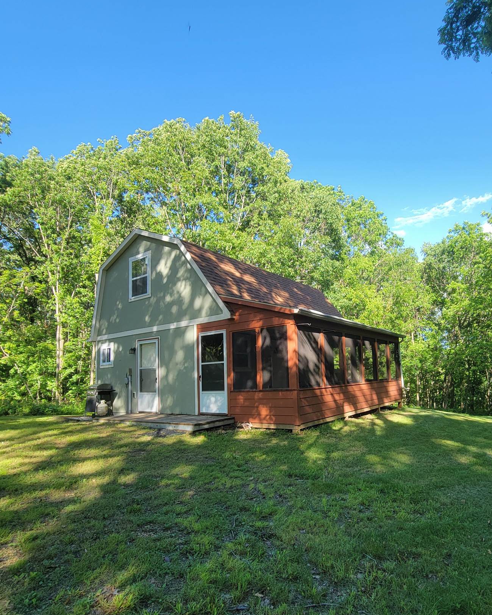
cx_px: 297
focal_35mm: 18
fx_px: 328
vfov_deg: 85.9
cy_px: 348
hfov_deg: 73.0
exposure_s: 1/320
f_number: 2.2
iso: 50
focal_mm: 2.2
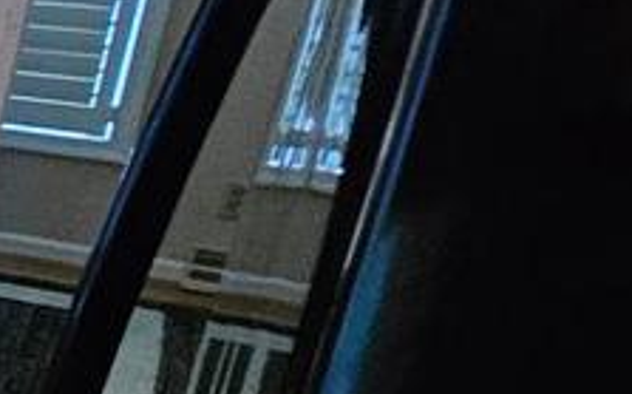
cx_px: -1389
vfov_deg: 14.7
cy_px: 201
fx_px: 1532
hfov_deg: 10.6
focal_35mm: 89
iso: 400
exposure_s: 1/30
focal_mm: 2.2
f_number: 2.2
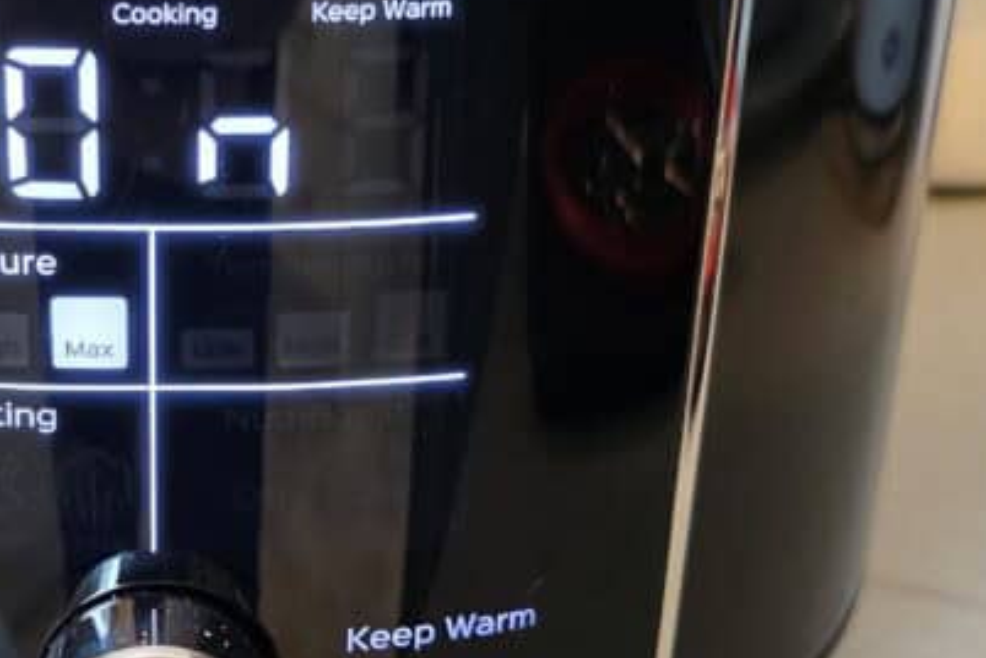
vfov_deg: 22.3
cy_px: 314
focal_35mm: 61
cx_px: 194
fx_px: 1671
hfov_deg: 32.0
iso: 1250
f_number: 1.7
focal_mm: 6.3
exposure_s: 1/100
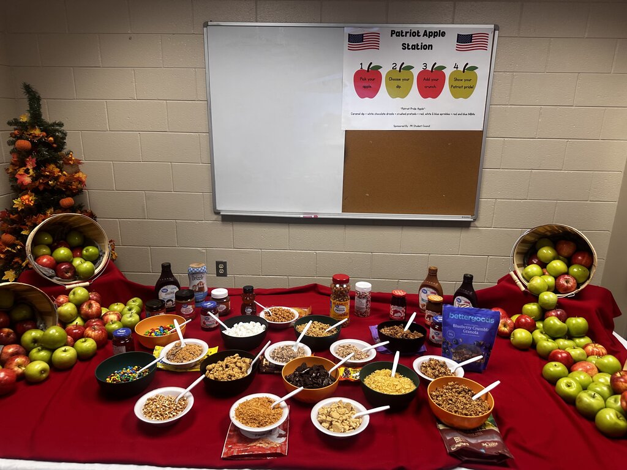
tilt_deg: -15.9
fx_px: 435
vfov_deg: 56.8
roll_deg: -1.5
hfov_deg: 71.6
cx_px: 314
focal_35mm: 24
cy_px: 235
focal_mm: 6.86
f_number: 1.78
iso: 125
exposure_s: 1/60
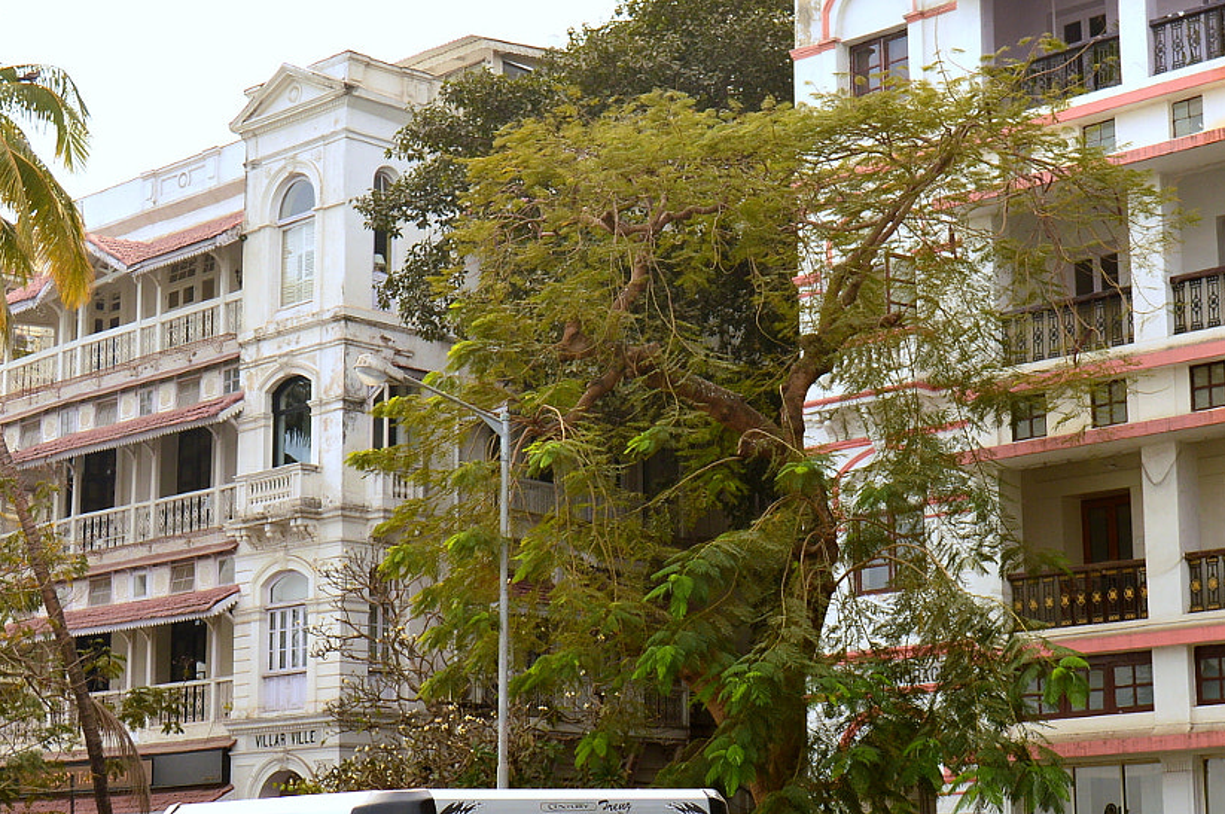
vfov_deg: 19.4
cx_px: 758
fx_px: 2380
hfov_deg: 28.8
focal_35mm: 70
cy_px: 466
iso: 100
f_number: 5.6
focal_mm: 24
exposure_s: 1/250
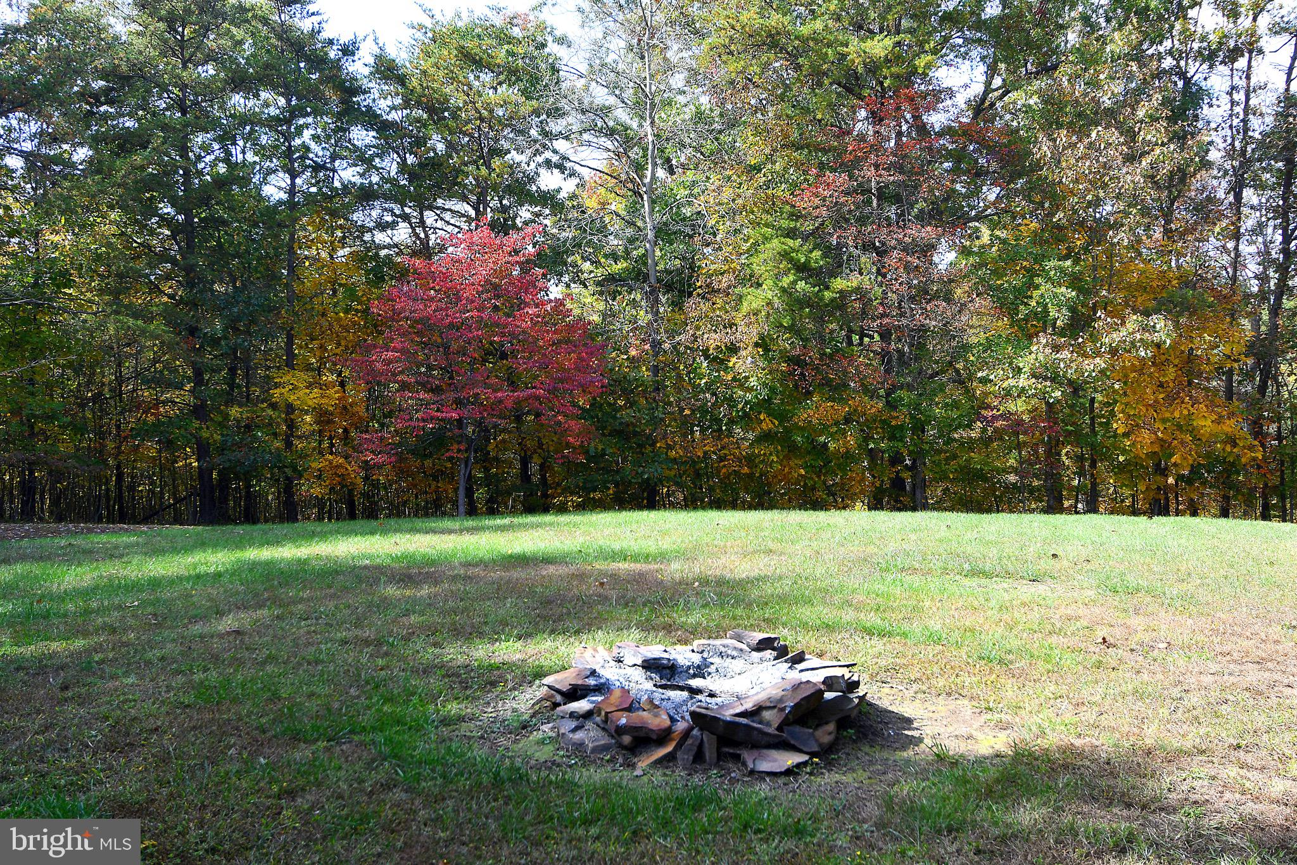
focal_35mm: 36
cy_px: 432
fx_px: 1297
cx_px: 648
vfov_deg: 36.9
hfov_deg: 53.1
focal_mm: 24
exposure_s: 1/250
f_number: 6.3
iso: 200
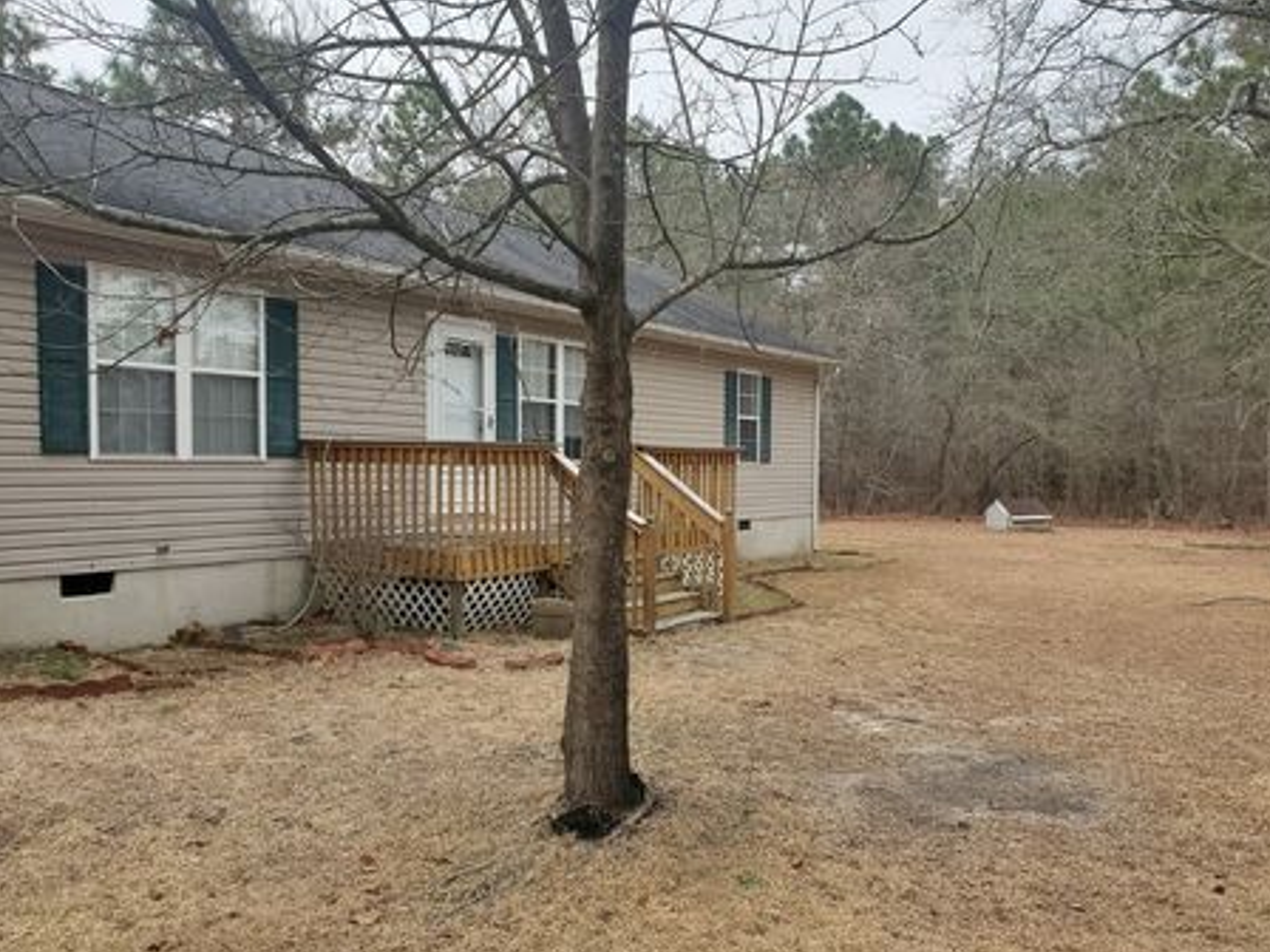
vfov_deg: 48.2
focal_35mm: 29
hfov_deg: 61.7
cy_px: 503
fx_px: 1064
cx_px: 638
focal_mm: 4.3
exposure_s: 1/267
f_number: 2.4
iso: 50
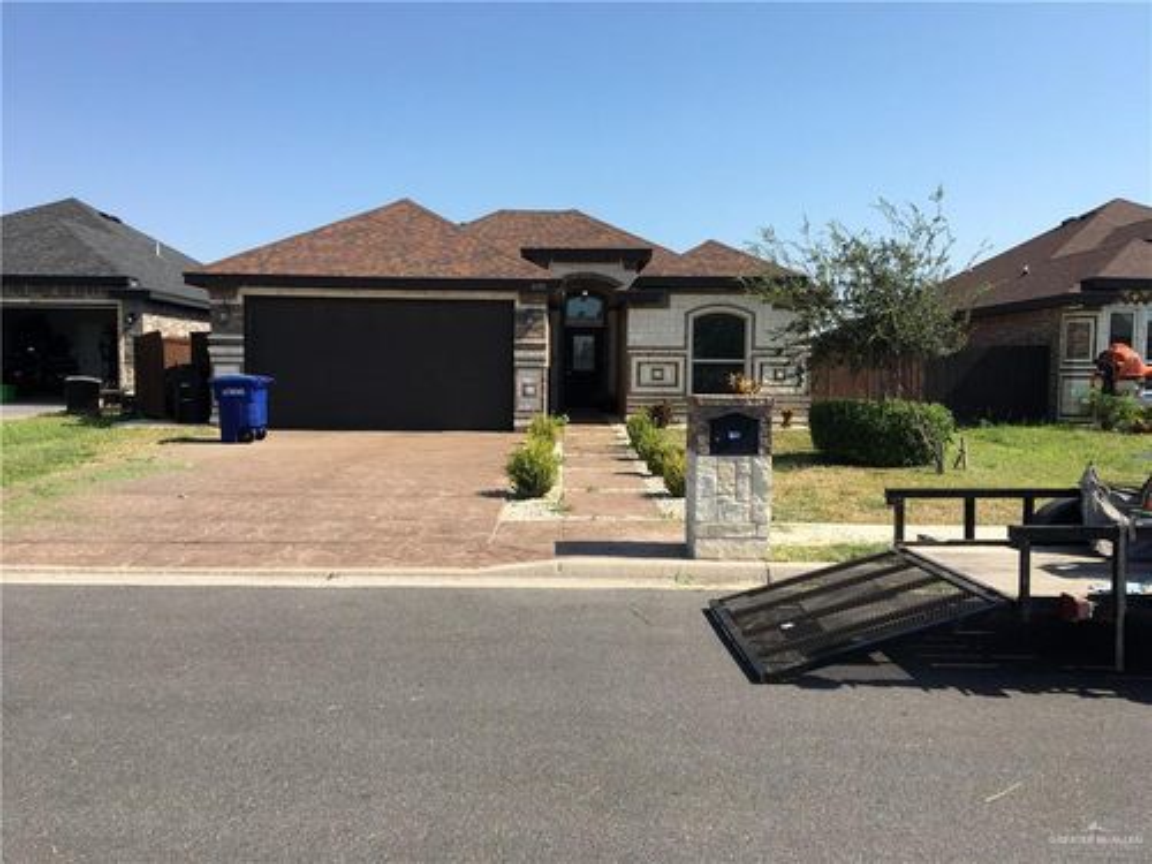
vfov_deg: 48.2
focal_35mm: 29
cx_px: 576
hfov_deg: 61.7
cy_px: 432
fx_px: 965
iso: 25
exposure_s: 1/1603
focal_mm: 4.15
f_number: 2.2
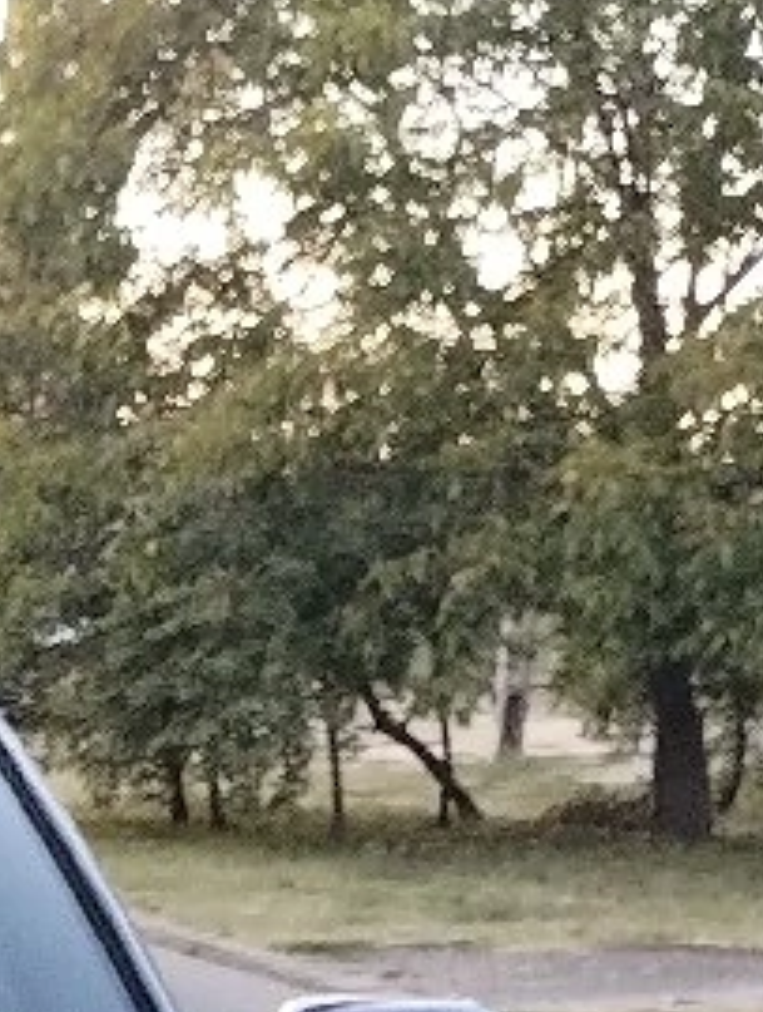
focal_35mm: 138
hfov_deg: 9.8
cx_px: -891
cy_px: 1851
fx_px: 4040
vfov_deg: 12.9
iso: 240
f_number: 1.8
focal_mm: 4.27
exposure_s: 1/50
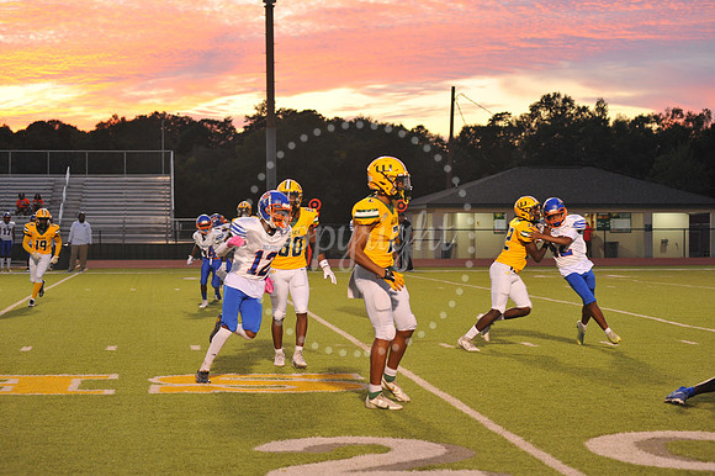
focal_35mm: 86
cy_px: 238
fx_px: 1707
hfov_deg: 23.7
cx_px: 358
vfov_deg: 15.9
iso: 1600
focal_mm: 86
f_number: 5
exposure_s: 1/250
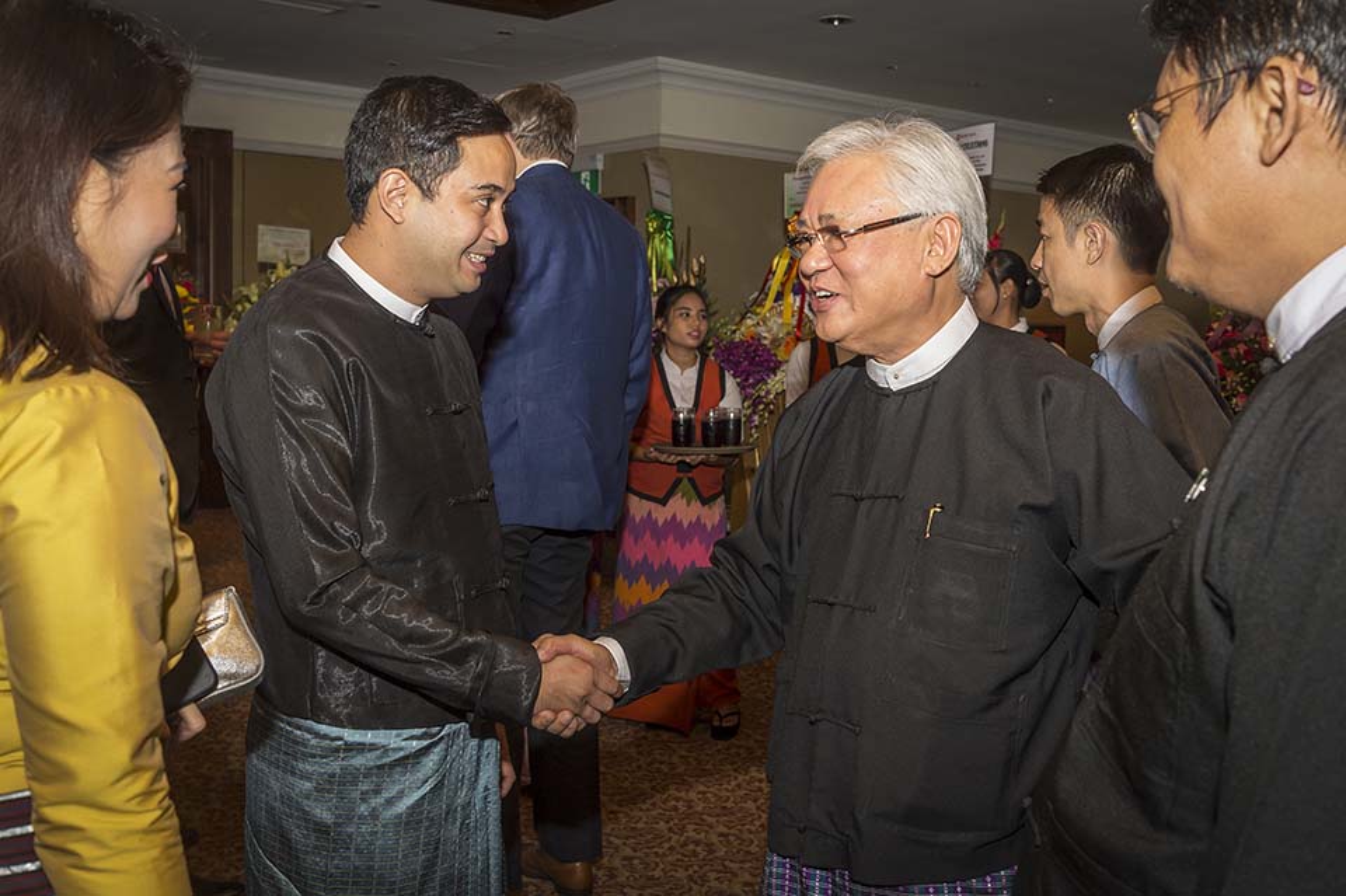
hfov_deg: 58.7
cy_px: 448
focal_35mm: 32
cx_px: 673
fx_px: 1196
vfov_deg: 41.1
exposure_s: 1/250
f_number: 7.1
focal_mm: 32
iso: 640
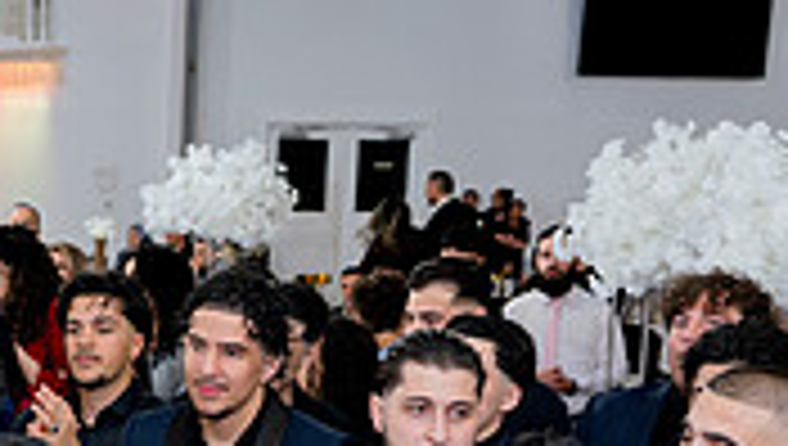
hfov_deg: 19.8
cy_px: 583
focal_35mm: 97
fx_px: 2030
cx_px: -306
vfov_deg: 12.2
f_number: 2.8
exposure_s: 1/160
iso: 800
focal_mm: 28
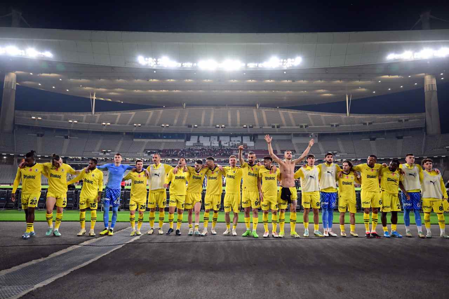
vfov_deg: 53.1
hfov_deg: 73.8
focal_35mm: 24
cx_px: 224
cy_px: 150
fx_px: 299
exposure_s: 1/640
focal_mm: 24
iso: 2000
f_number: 2.8
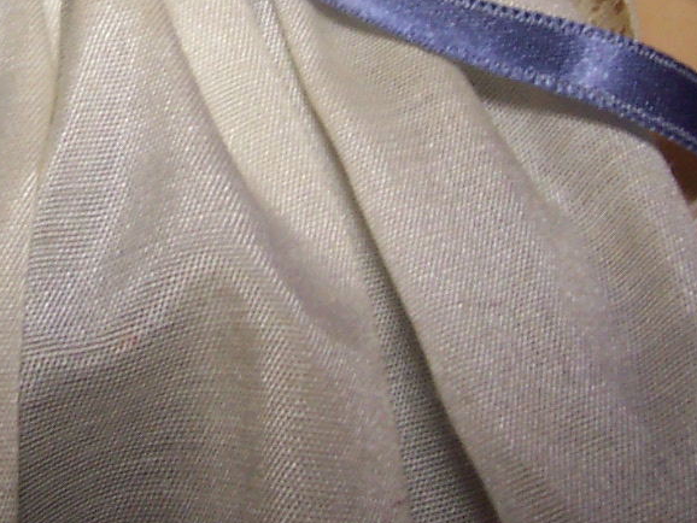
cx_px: 140
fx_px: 2135
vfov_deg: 13.7
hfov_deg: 18.4
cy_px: -45
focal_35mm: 106
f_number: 2.8
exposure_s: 1/30
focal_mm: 5.6
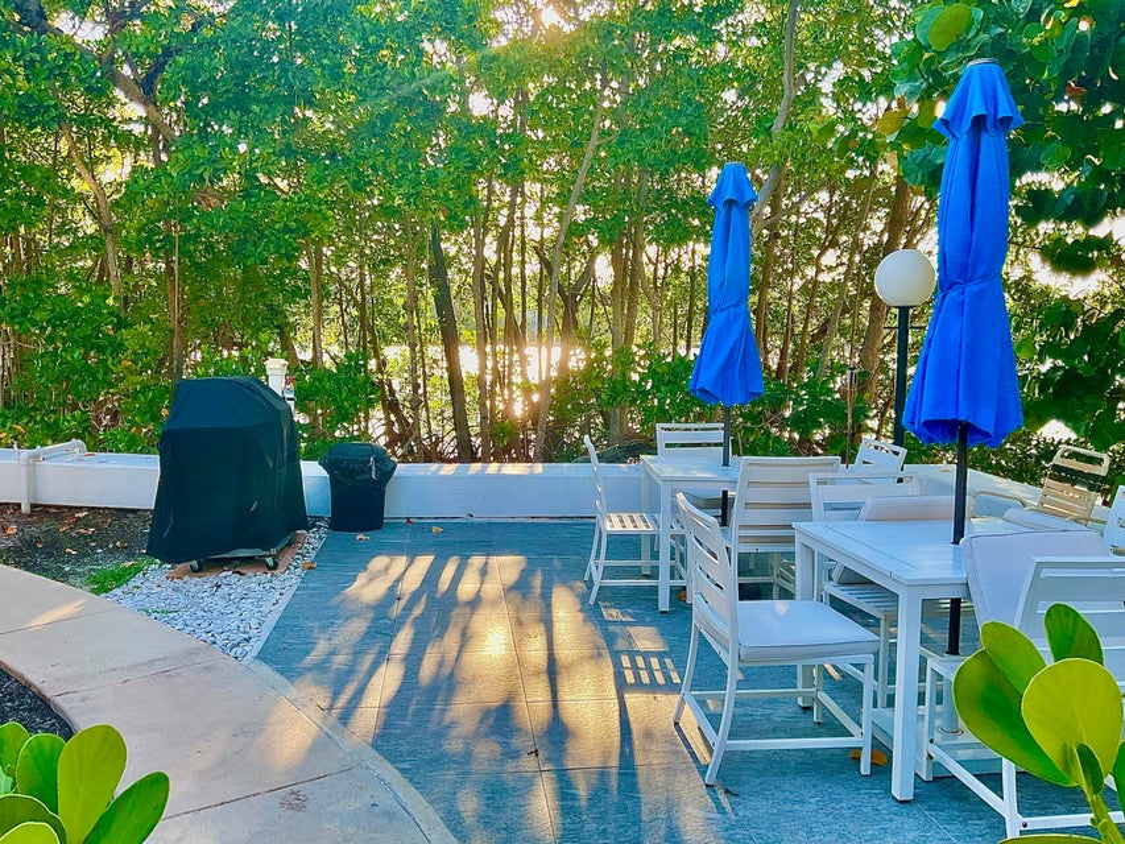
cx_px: 562
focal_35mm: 29
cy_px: 422
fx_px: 943
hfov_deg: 61.7
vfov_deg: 48.2
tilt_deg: -4.3
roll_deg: -0.6
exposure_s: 1/274
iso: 16
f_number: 1.8
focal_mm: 3
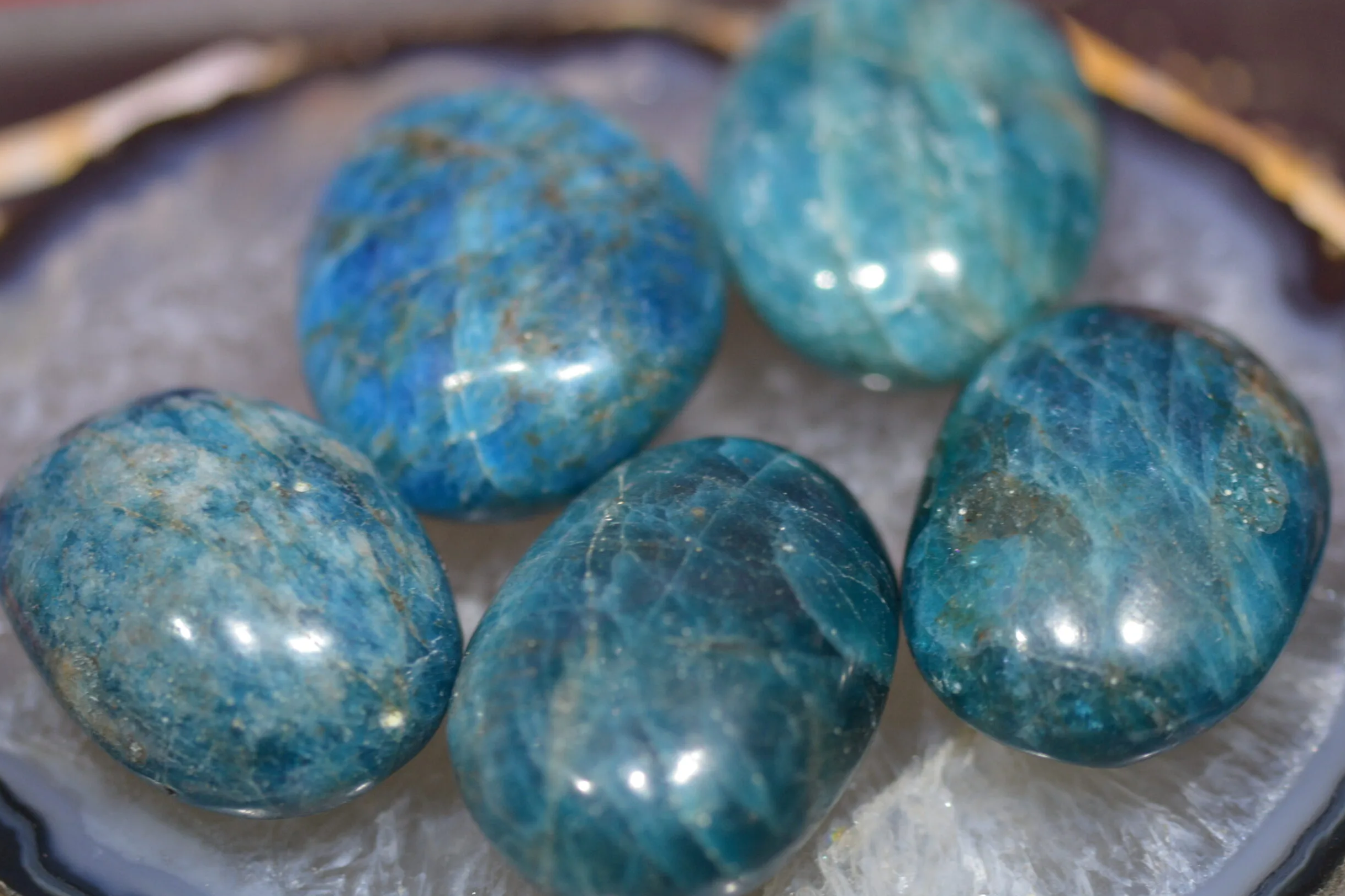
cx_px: 671
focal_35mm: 166
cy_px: 468
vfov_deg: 8.3
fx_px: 6184
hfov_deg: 12.4
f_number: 3.5
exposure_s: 1/50
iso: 800
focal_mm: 105
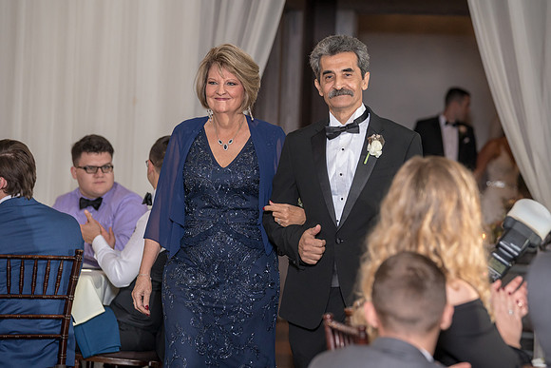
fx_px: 2223
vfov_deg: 9.5
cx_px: 276
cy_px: 167
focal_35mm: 145
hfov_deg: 14.1
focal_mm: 133
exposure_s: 1/200
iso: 2000
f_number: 4.5
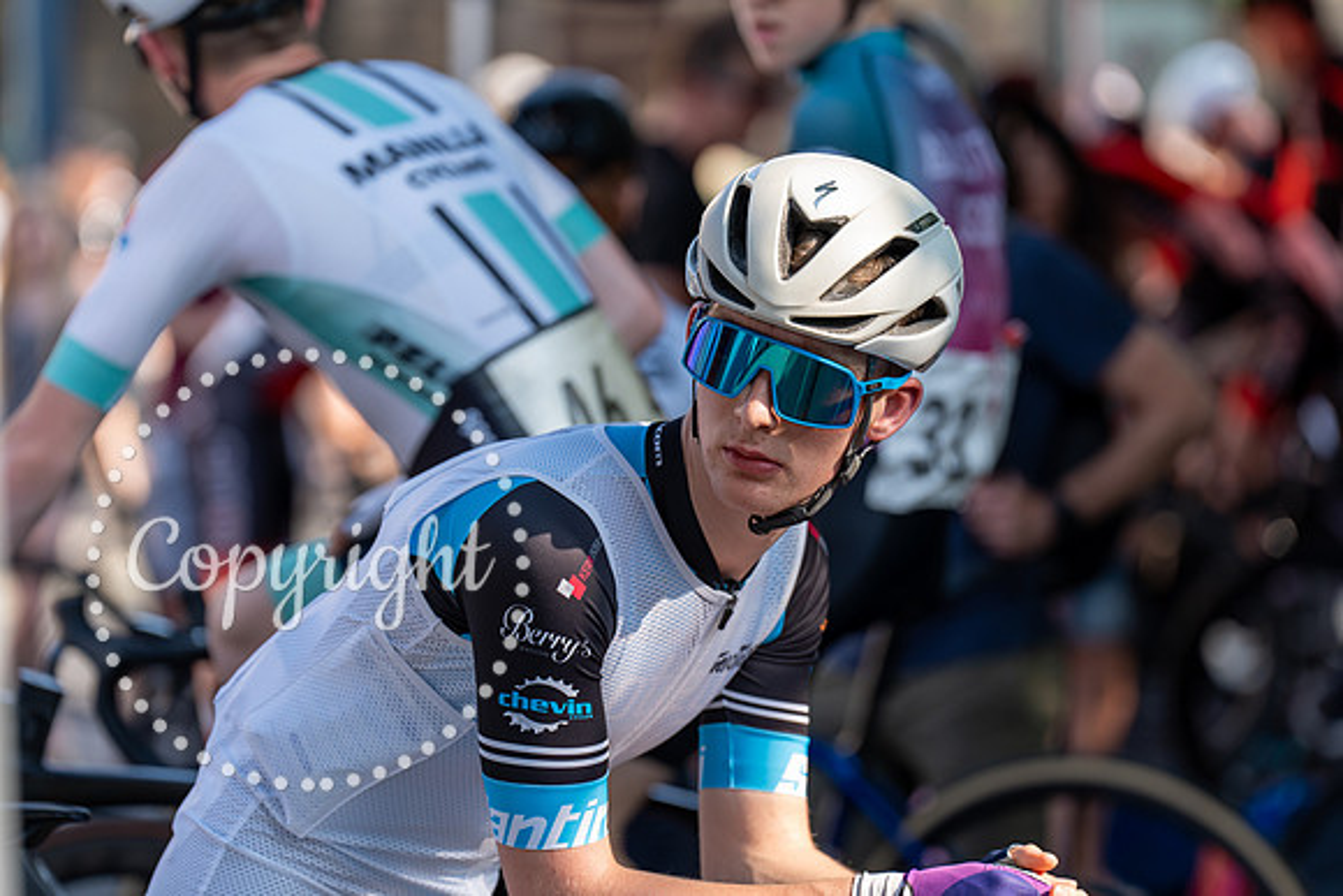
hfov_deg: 10.3
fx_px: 7463
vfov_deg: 6.9
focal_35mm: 200
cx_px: 672
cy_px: 448
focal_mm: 200
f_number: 3.5
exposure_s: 1/500
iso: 160
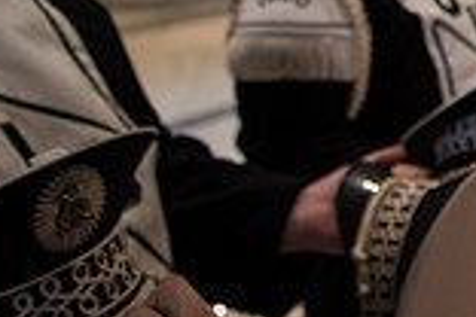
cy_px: 44
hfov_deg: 18.3
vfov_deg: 15.2
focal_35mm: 89
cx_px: 839
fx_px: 1177
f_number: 3.5
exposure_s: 1/250
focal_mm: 24
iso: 1600
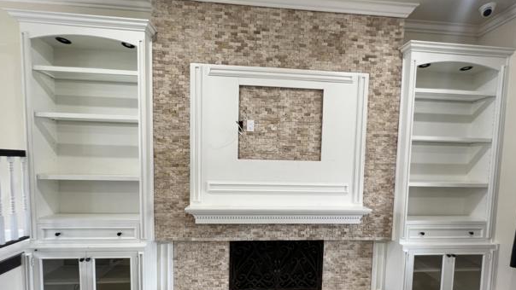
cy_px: 176
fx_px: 205
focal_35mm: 15
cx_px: 267
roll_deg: -1.0
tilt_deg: -3.3
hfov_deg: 102.9
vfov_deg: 69.8
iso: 125
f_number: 1.8
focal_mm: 1.57
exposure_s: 1/60
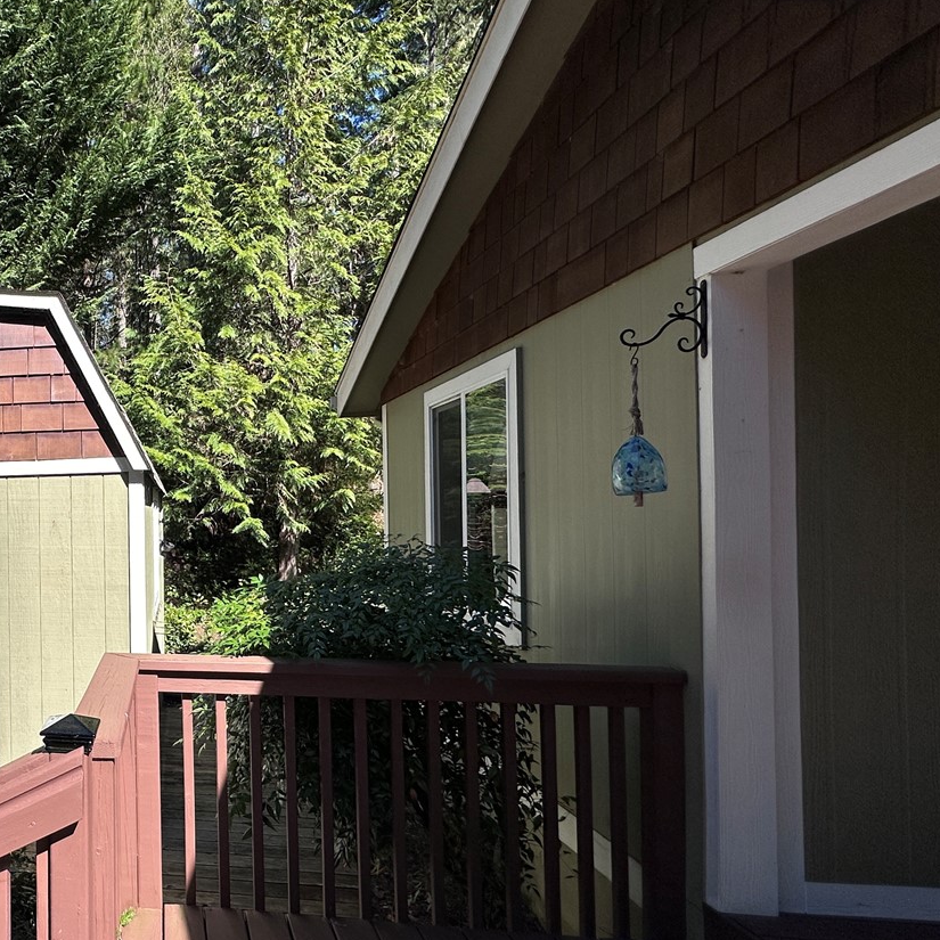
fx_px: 737
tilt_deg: +0.5
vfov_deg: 64.9
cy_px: 516
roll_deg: +0.9
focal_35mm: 24
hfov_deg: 54.3
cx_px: 51
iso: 50
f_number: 2.2
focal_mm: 2.22
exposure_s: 1/1916
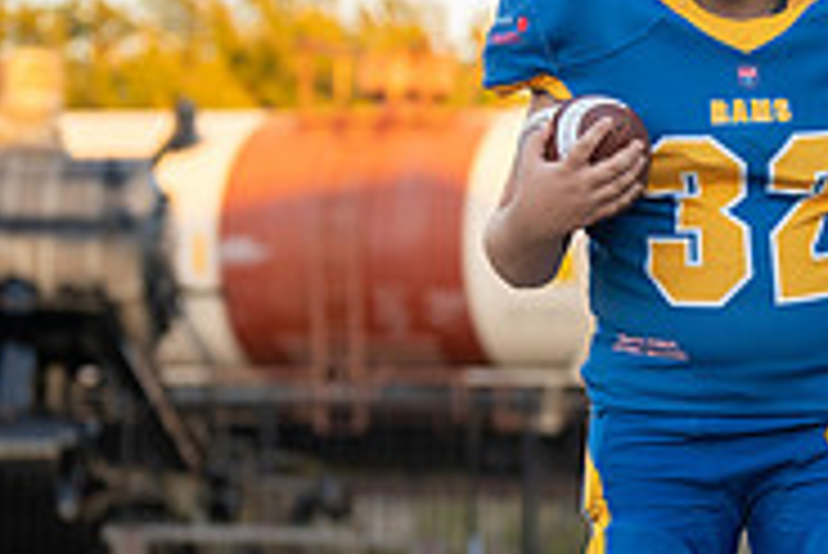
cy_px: 394
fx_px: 5087
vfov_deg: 6.2
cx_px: 765
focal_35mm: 221
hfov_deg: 9.3
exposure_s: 1/320
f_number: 2.8
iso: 320
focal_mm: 70
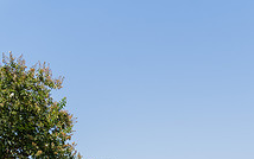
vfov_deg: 18.9
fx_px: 416
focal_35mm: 60
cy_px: 242
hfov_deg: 33.6
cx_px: 172
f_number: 4
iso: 100
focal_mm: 28
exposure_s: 1/800
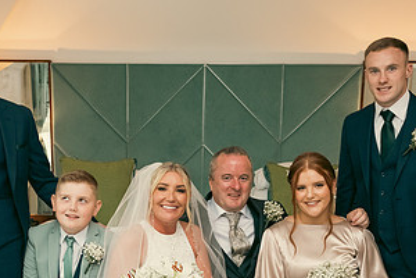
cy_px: 247
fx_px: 612
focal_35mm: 53
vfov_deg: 24.8
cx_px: 184
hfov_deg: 37.5
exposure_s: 1/160
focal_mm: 27
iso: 800
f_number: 3.5
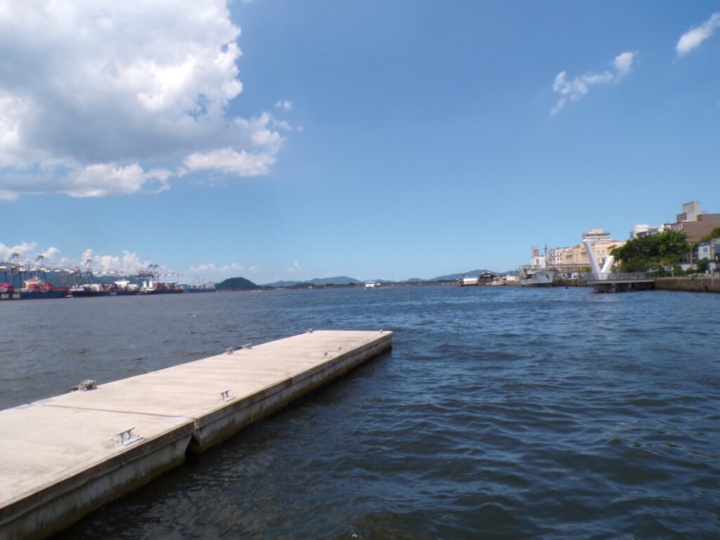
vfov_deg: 56.8
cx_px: 360
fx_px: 499
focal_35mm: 24
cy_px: 270
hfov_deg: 71.6
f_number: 10.2
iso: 100
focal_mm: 4.3
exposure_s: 1/160
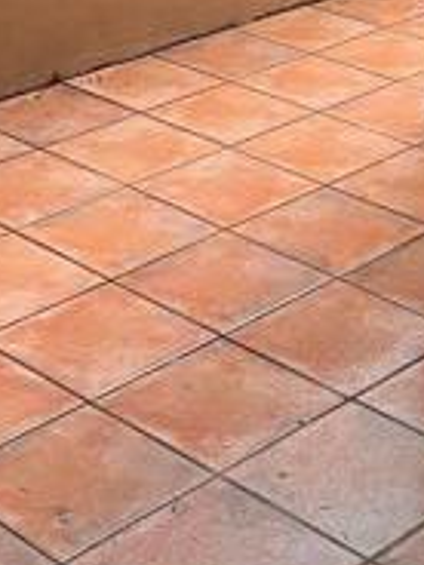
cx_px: 264
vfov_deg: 18.5
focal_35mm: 102
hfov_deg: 14.5
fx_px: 1666
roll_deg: -0.3
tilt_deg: -16.0
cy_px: -52
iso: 80
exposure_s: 1/60
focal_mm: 5.7
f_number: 1.5
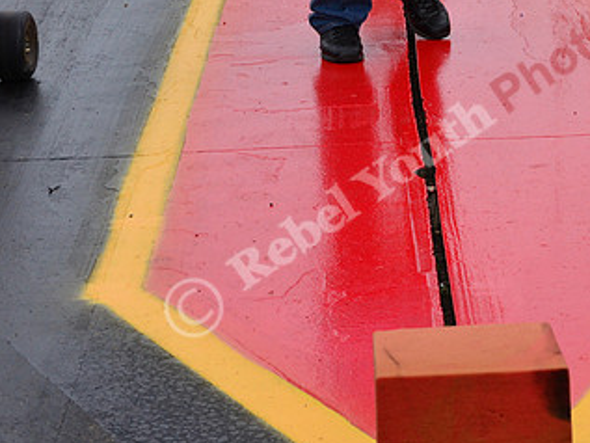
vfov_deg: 10.2
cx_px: 525
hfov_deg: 13.5
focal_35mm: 145
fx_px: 2470
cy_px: 97
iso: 1000
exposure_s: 1/640
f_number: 13
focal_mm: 55
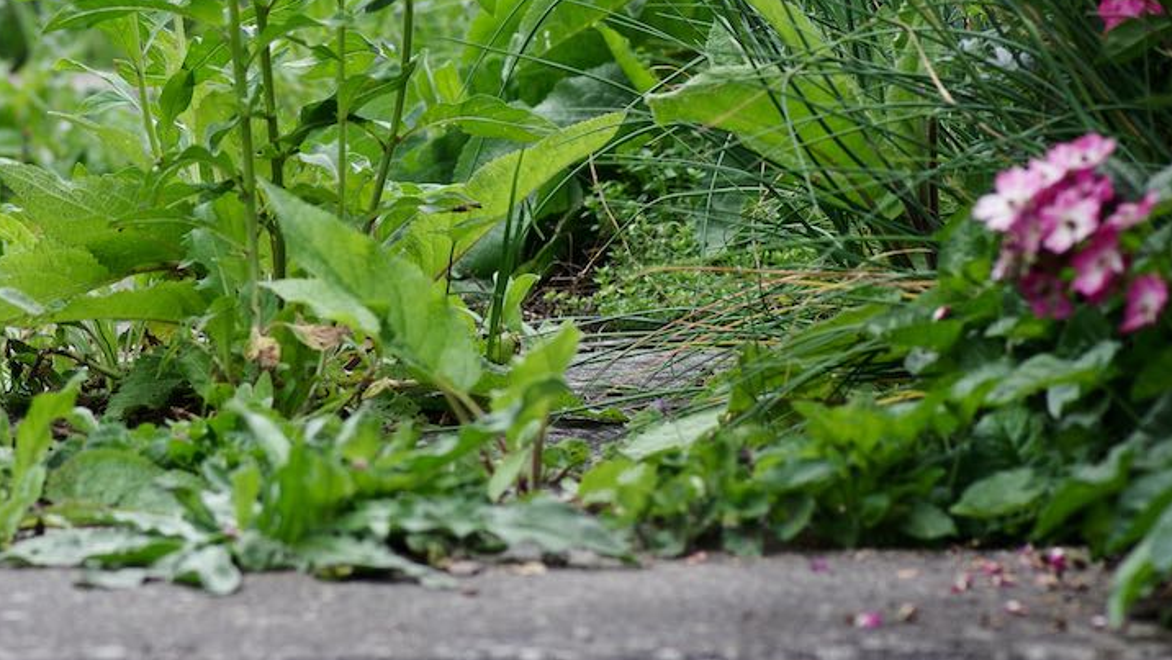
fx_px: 8174
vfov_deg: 4.6
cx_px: 283
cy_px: 56
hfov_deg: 8.2
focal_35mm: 263
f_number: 5.6
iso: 400
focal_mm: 100
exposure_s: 1/500
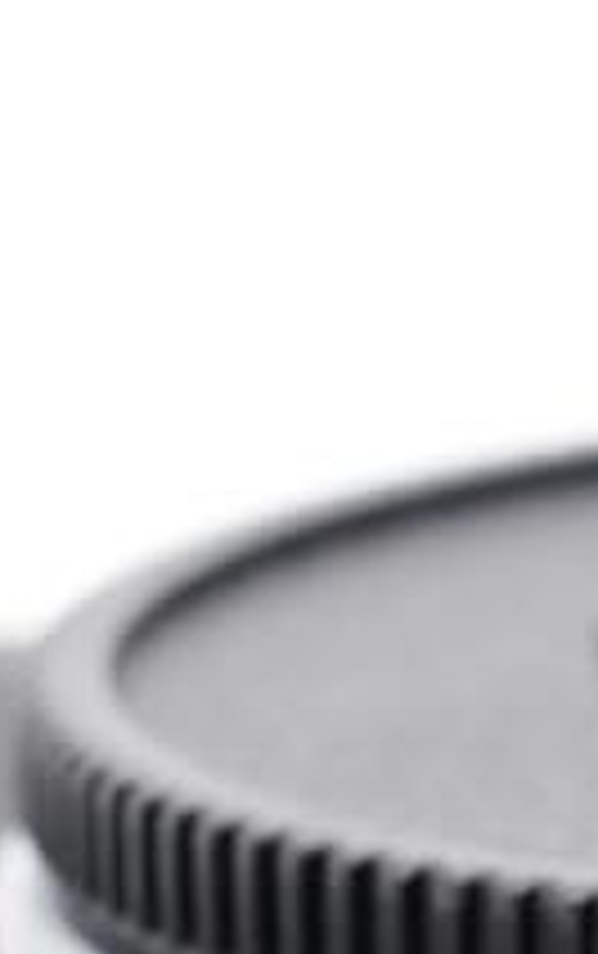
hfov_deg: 3.1
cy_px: 1944
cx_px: 1520
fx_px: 10740
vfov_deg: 5.0
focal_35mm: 413
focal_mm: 43
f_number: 9
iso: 800
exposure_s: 1/60
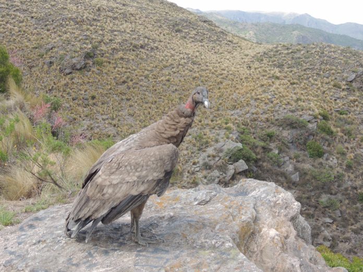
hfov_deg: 38.2
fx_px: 524
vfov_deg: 29.1
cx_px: 182
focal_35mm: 50
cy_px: 136
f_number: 3.6
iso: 100
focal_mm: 8.9
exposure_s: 1/320
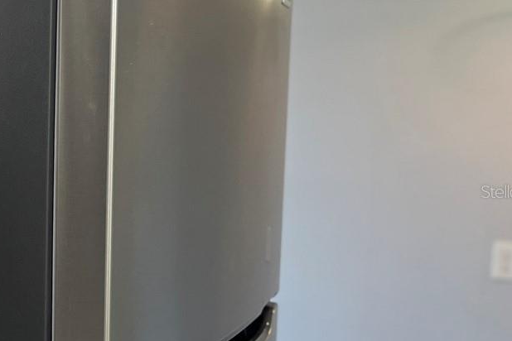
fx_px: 995
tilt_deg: -7.2
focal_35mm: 70
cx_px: -104
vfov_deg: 19.4
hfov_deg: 25.8
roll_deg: -0.6
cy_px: 191
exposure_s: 1/60
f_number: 1.6
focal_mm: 5.1
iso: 100
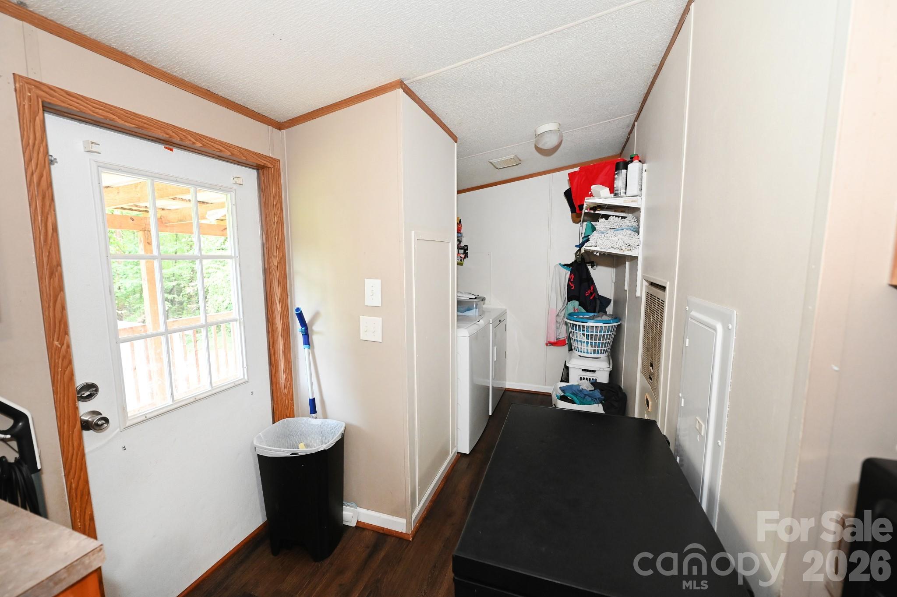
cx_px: 448
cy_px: 298
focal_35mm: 14
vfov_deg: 81.1
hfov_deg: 104.3
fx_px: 349
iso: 2200
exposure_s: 1/60
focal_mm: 14
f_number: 4
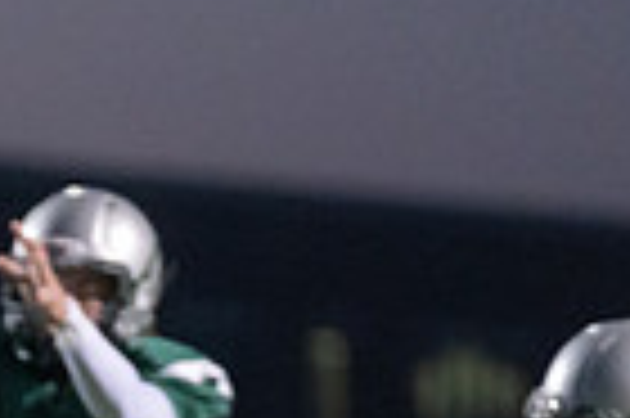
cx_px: -328
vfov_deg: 1.9
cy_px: 703
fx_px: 12340
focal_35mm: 706
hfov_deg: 2.9
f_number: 2.8
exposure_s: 1/1000
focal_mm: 170
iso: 6400
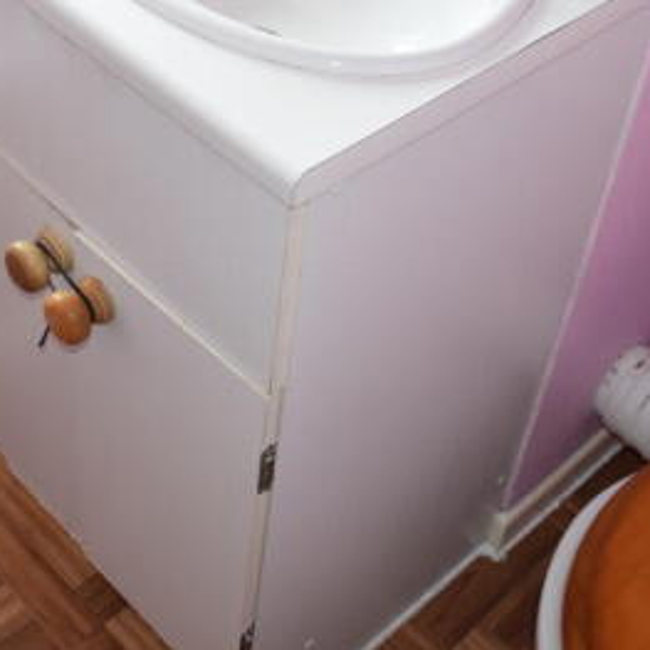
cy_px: 125
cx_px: 200
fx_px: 1211
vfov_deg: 29.3
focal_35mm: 57
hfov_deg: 29.8
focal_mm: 18
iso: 800
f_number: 5
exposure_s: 1/60
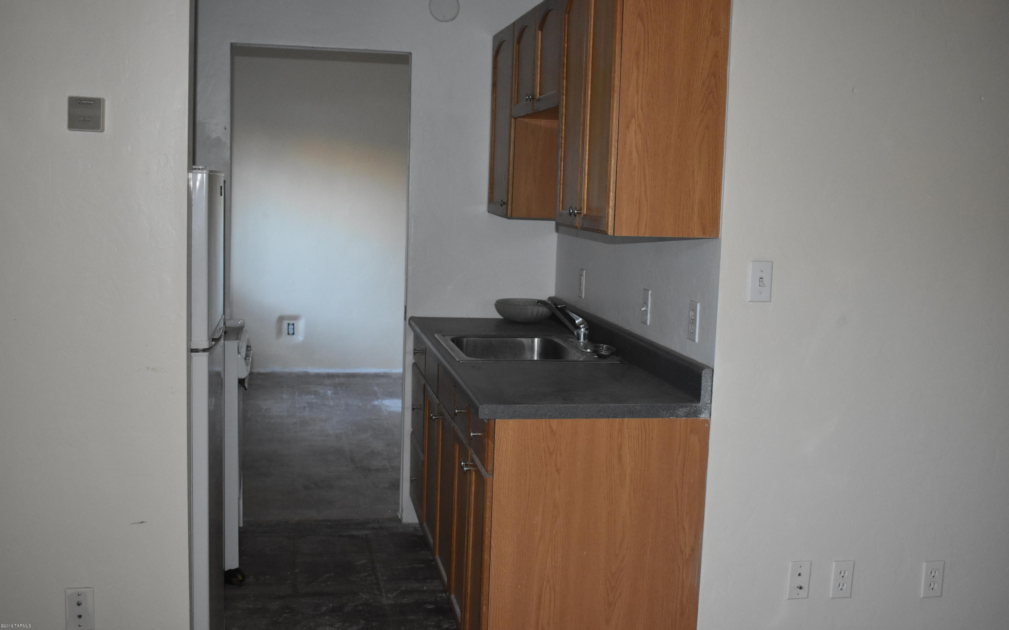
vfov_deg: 34.4
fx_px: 1017
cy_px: 308
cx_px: 507
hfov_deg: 52.8
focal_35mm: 37
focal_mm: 24
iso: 2200
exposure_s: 1/60
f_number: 4
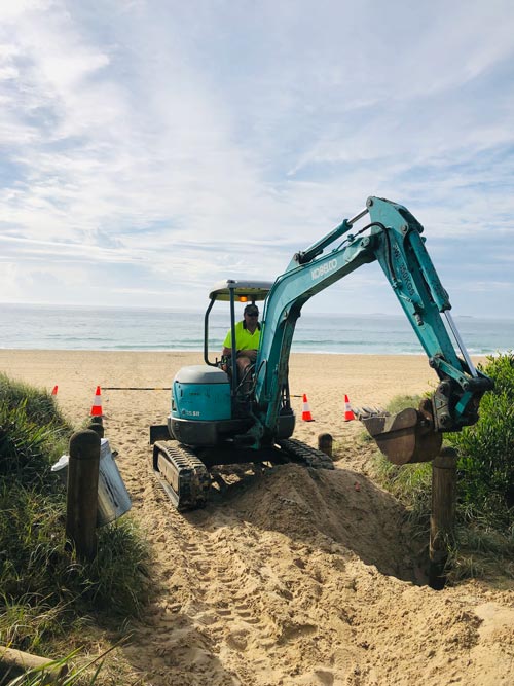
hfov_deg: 49.7
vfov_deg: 63.5
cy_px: 343
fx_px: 555
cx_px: 257
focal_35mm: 28
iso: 25
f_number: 1.8
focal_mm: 4
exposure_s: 1/5348
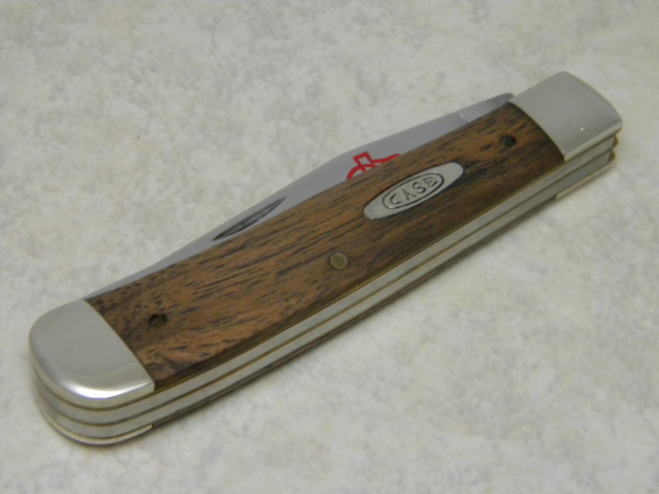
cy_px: 247
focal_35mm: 105
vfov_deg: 14.1
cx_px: 330
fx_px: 1999
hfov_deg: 18.7
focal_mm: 19
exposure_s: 1/22.1
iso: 400
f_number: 4.7
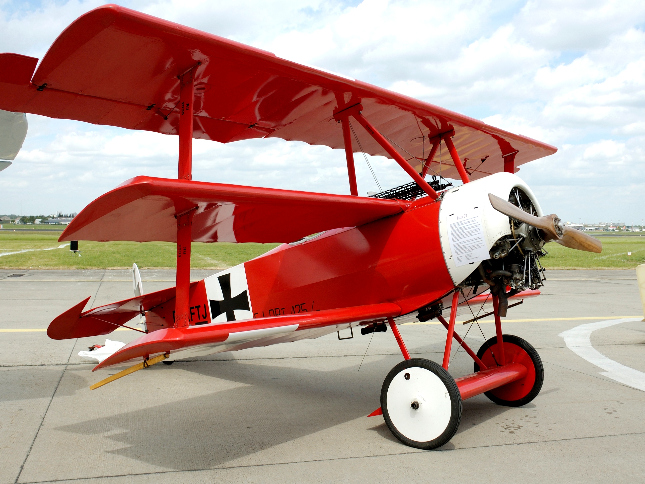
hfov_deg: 46.8
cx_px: 329
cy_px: 246
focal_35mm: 40
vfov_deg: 36.0
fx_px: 745
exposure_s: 1/320
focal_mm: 24
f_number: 9
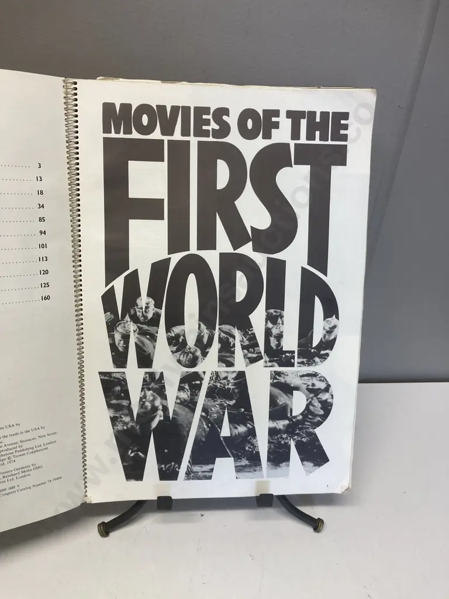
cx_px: 224
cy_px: 300
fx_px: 484
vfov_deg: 63.4
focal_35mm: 28
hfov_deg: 49.7
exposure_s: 1/100
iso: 80
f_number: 1.8
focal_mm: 3.99
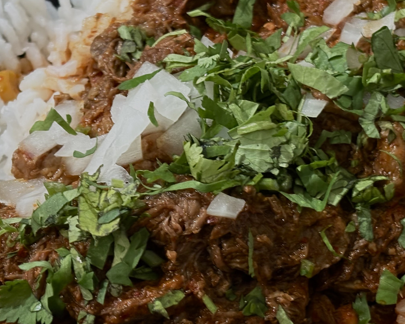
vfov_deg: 15.2
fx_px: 1211
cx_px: 282
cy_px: 167
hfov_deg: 18.9
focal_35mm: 101
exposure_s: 1/30
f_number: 1.6
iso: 320
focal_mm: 5.96
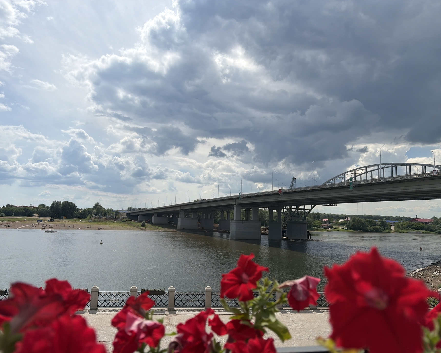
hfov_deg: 62.2
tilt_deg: +5.4
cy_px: 182
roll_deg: -1.0
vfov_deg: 51.5
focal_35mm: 28
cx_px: 218
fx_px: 365
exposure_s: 1/10101
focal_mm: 5.96
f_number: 1.6
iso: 50
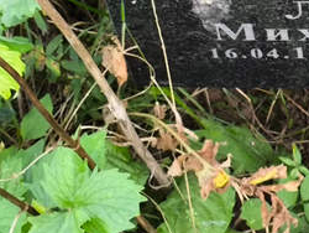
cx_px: 384
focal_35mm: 160
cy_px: -74
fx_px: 1430
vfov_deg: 9.1
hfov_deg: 12.0
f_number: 1.7
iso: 160
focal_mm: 4.71
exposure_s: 1/50
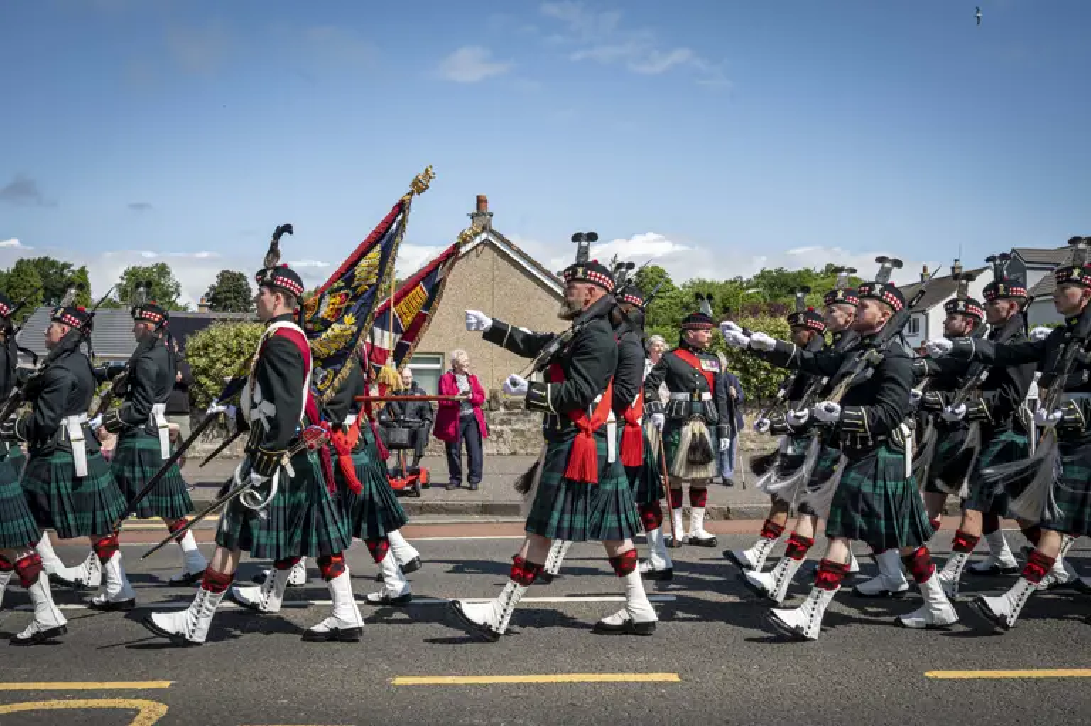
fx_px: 1090
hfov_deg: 53.2
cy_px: 363
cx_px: 546
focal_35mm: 36
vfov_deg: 36.8
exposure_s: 1/320
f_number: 9
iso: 125
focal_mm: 36
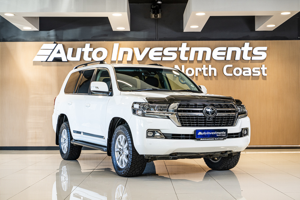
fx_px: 450
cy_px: 100
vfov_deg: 25.1
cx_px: 150
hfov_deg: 36.9
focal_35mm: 54
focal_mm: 54
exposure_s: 1/125
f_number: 4
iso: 800
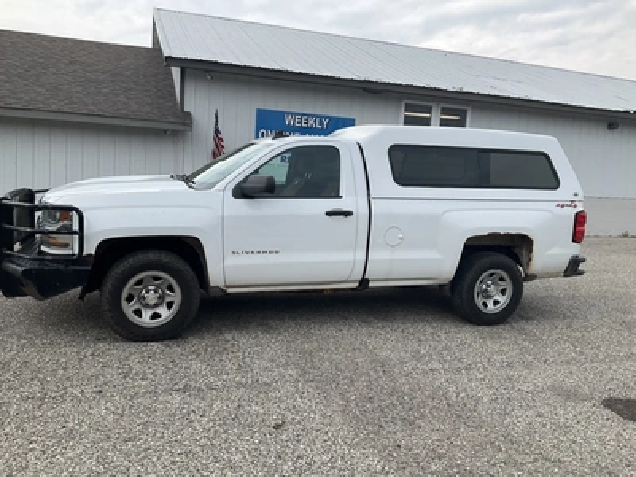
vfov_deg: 48.2
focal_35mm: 29
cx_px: 318
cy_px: 238
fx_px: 533
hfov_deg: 61.7
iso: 25
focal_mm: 3
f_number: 1.8
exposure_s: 1/657
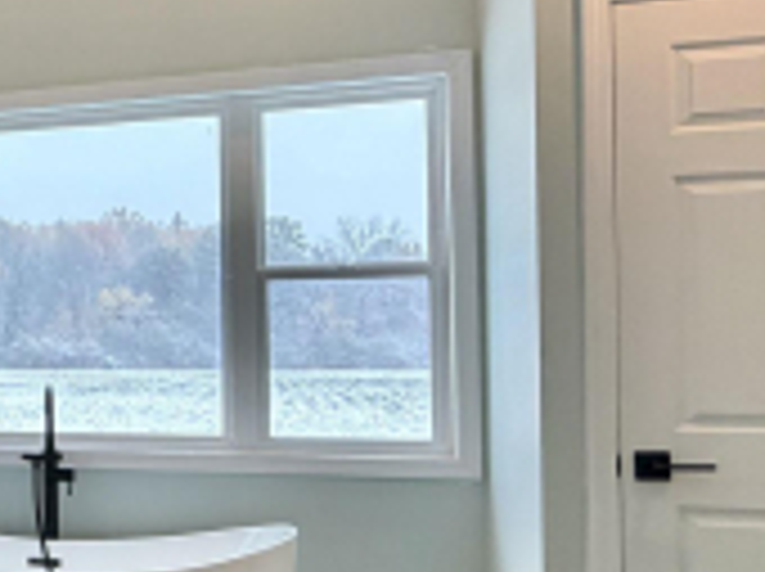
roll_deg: +0.5
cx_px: -272
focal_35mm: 55
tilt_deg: +0.9
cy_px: 329
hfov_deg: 27.9
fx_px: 1214
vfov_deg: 26.5
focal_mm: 2.22
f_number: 2.2
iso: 80
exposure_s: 1/120
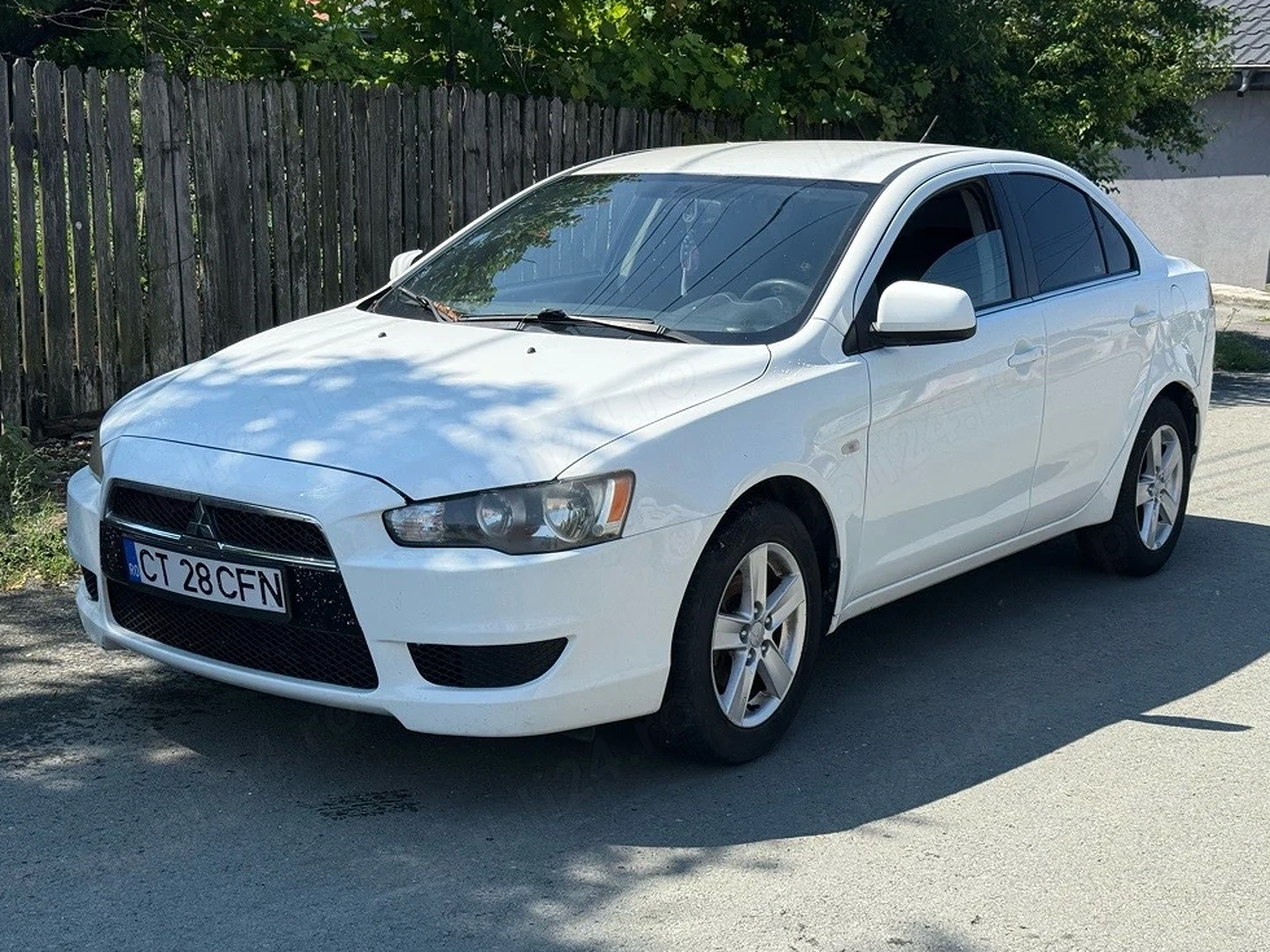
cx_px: 641
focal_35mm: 49
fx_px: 1798
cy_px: 471
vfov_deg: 29.7
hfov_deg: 38.9
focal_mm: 6.76
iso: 80
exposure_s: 1/4878
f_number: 1.78
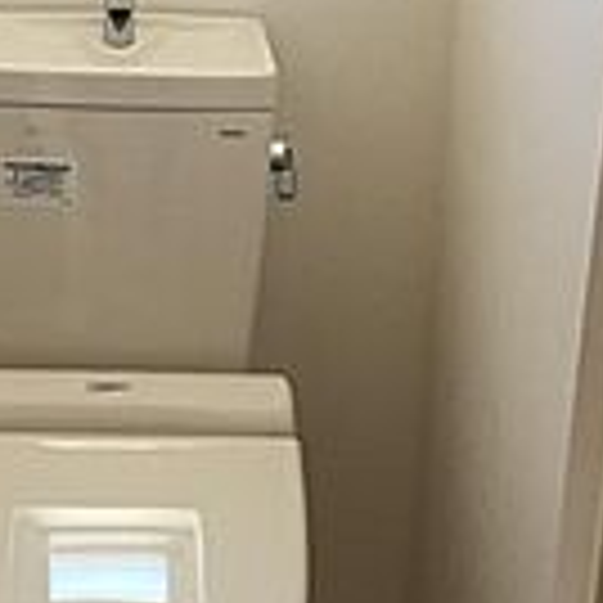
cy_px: 256
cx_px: 68
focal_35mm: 92
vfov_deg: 18.9
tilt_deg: -20.3
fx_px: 1813
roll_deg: -0.8
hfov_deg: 18.6
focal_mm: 4.15
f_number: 2.2
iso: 64
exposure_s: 1/30
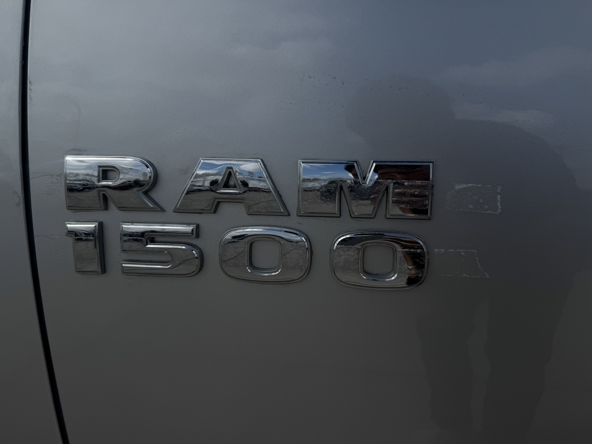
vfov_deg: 56.8
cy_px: 222
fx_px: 410
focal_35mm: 24
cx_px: 296
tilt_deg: -6.3
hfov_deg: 71.6
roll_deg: -1.3
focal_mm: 6.76
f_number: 1.78
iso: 80
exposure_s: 1/10417
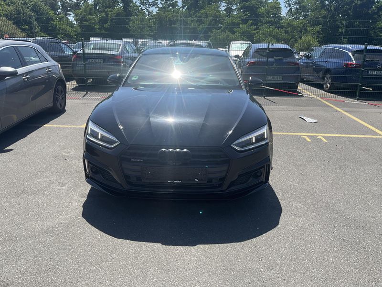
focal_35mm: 29
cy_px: 144
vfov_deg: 48.2
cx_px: 191
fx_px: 320
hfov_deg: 61.7
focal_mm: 3
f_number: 1.8
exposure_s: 1/1311
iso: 25
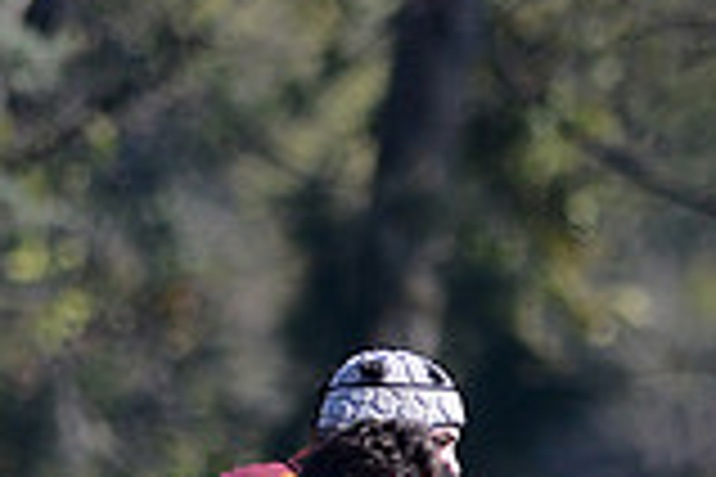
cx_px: 356
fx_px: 30507
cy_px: 767
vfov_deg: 0.9
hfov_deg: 1.3
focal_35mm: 1534
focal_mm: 420
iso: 400
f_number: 4
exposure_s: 1/2000
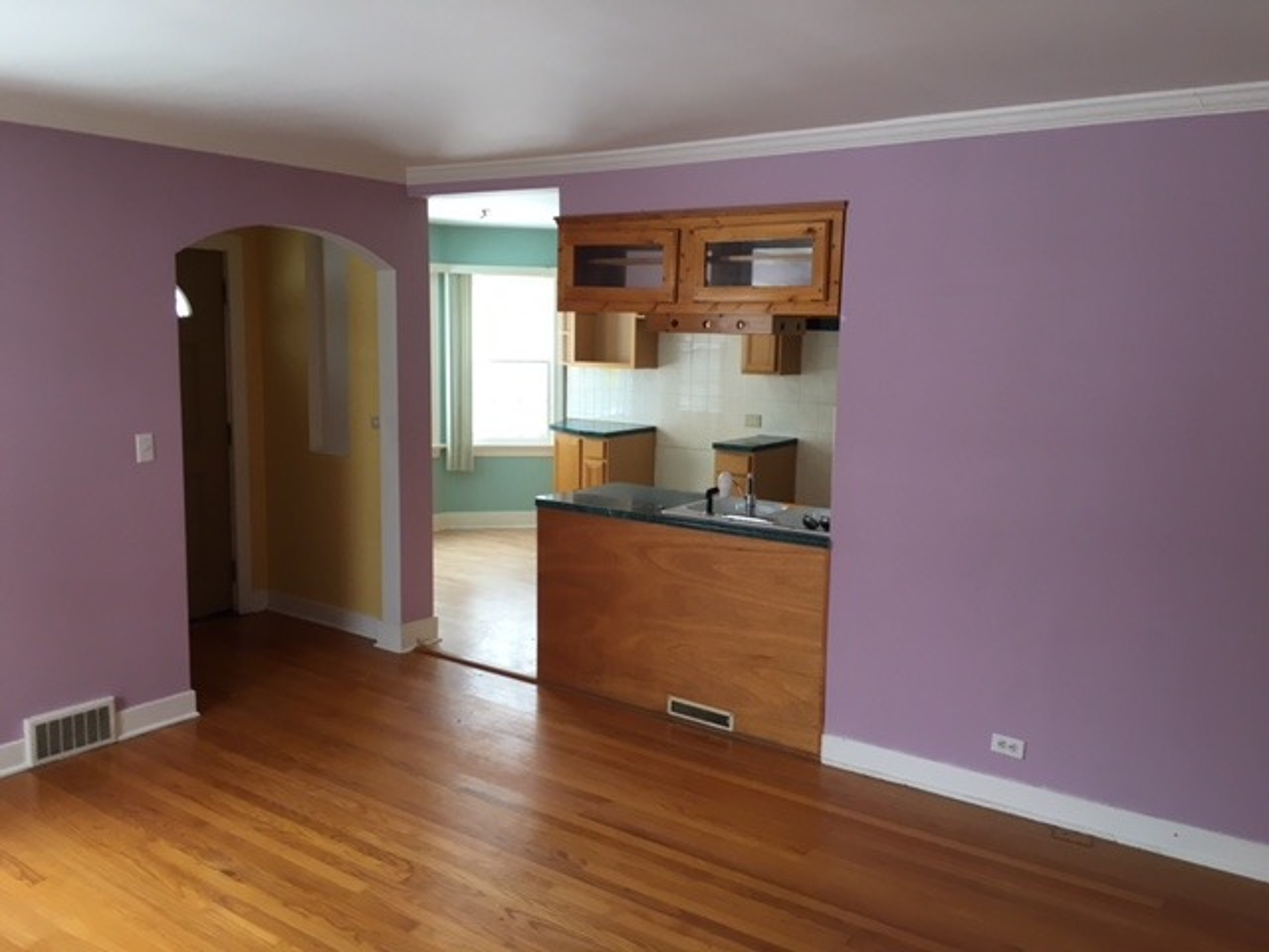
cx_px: 634
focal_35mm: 29
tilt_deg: -6.9
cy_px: 476
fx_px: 1063
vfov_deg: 48.2
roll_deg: -0.5
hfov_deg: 61.7
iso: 50
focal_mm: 4.15
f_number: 2.2
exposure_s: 1/30
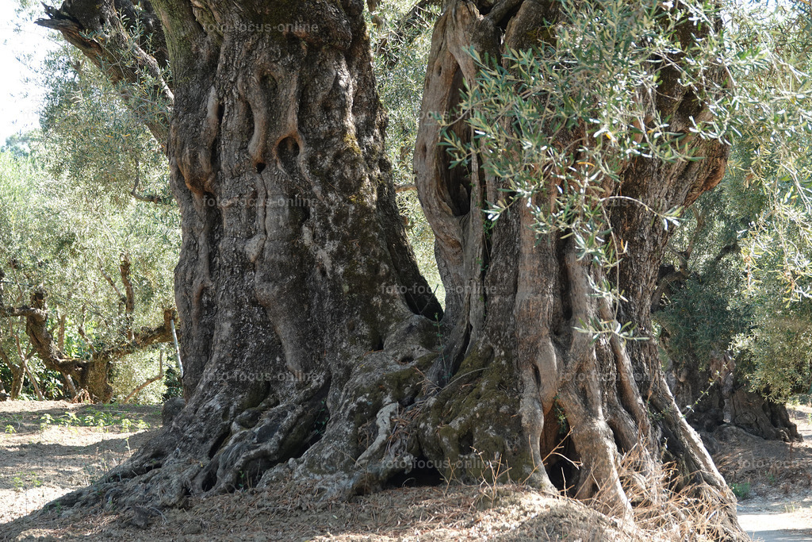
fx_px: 2256
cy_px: 271
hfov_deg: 20.4
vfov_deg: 13.7
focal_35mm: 100
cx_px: 406
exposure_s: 1/100
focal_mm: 36.72
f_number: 4
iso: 250
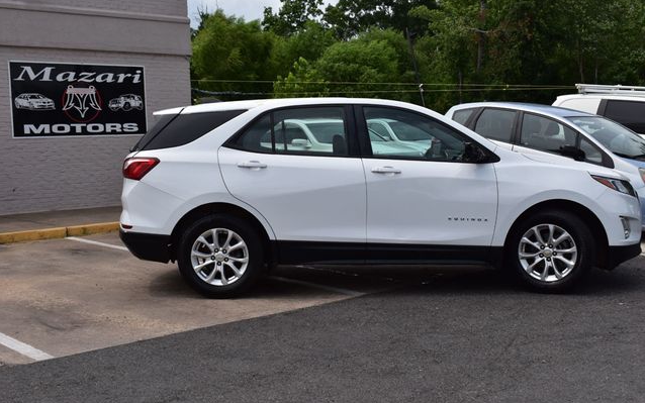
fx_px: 809
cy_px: 208
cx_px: 322
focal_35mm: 46
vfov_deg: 28.0
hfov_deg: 43.5
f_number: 11
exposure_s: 1/500
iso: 280
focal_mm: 30
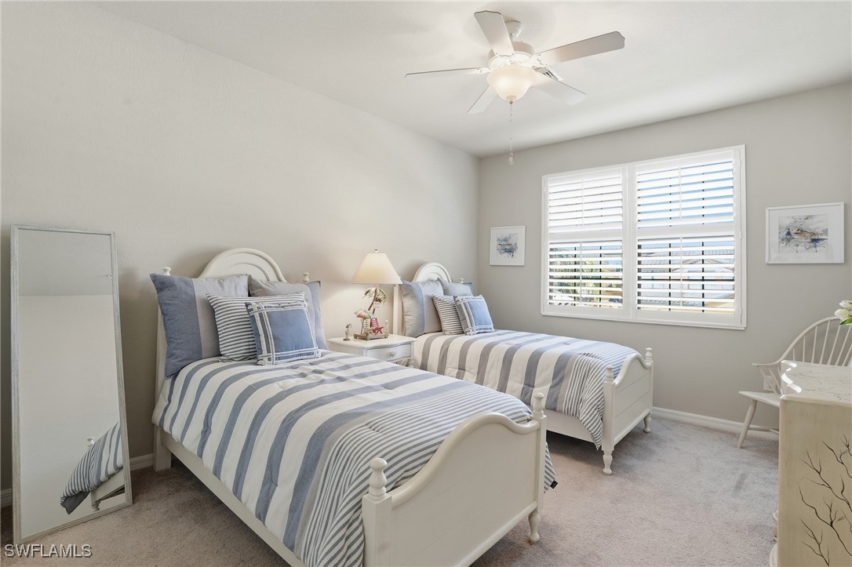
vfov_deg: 73.7
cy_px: 284
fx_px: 378
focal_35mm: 16
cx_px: 426
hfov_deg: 96.8
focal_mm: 16
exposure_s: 1/30
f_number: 9
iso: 200
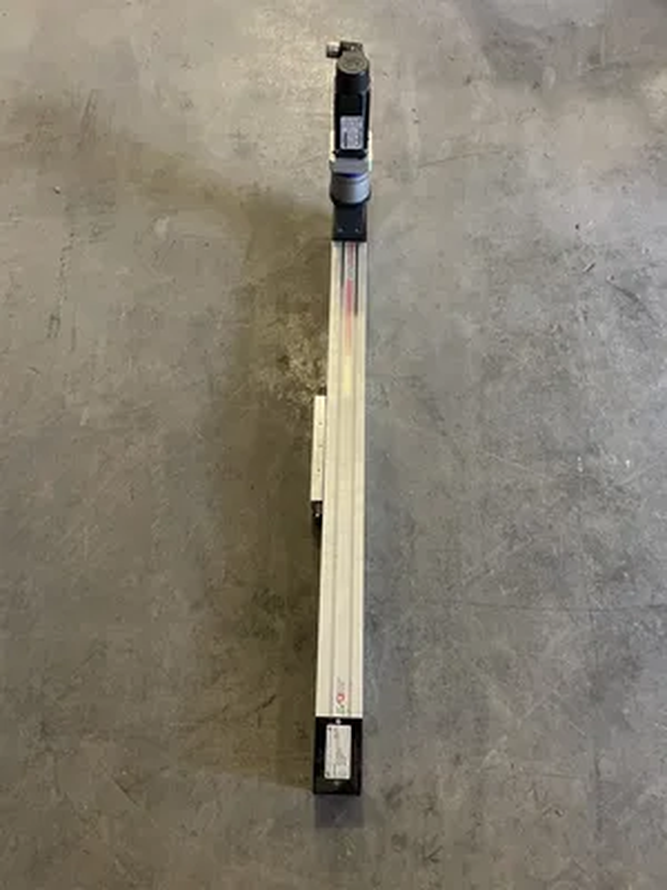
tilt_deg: -65.7
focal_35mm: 26
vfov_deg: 67.3
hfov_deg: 53.1
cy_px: 445
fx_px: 668
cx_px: 334
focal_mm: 4.2
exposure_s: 1/60
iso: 400
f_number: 1.6
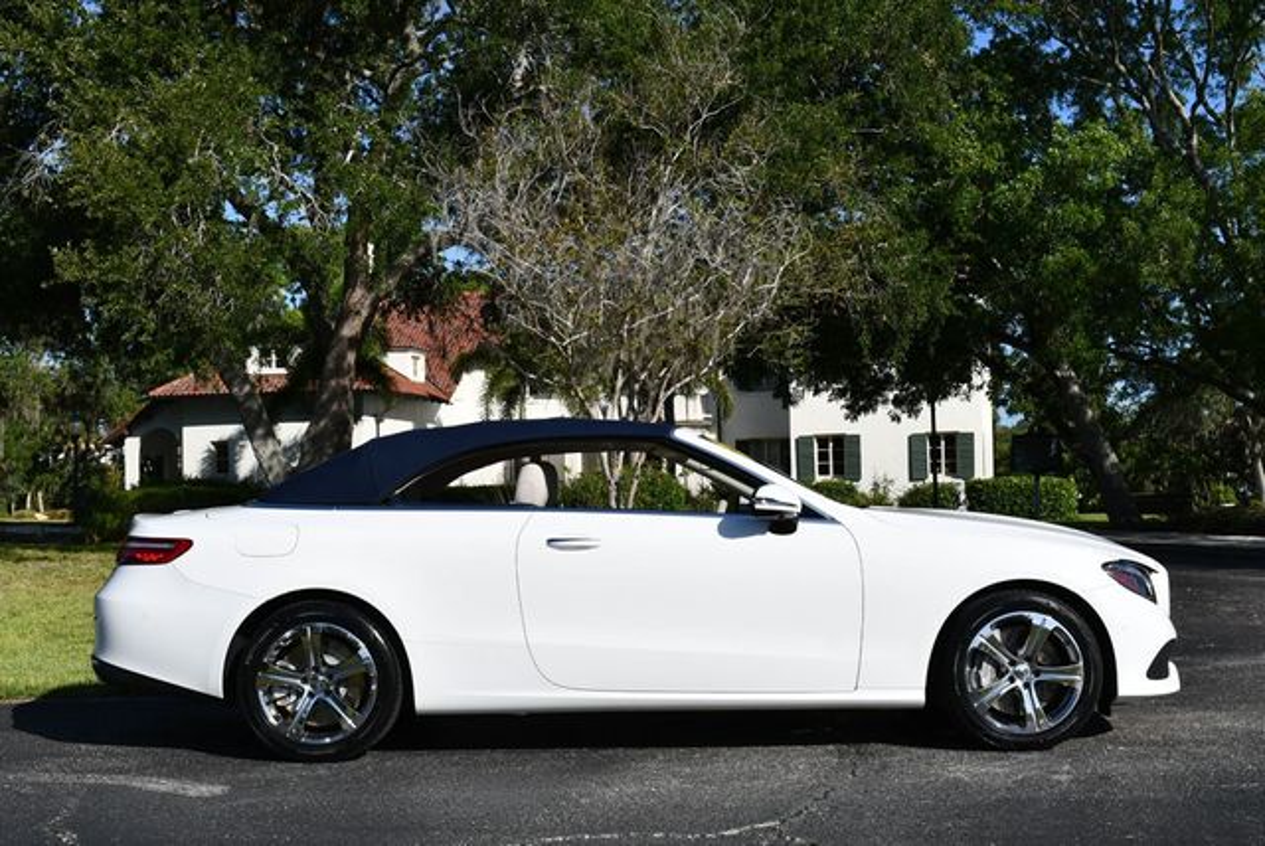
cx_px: 632
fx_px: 1547
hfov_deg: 44.5
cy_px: 423
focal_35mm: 44
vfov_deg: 30.6
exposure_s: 1/320
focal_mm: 22
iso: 100
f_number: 9
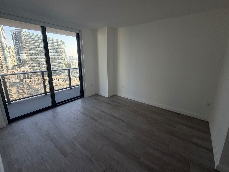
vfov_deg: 78.0
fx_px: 106
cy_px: 80
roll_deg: +0.5
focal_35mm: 16
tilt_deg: -11.6
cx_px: 116
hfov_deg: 94.5
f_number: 2.2
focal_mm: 2.22
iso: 50
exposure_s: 1/121
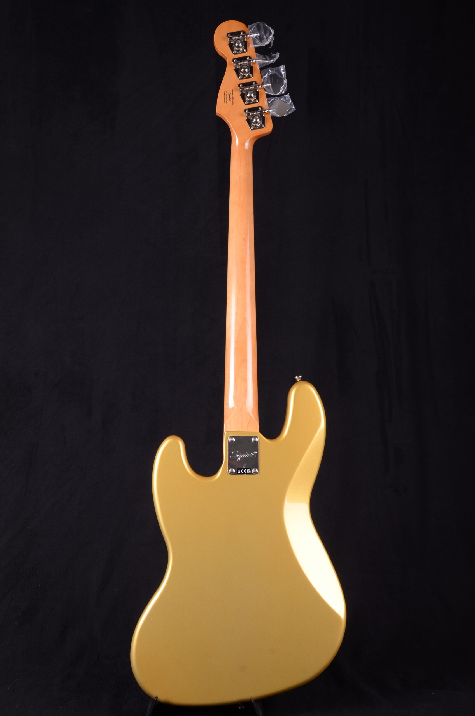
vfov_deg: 46.5
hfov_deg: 31.8
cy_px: 358
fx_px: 835
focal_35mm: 42
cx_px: 238
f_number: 13
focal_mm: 28
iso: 200
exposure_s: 1/200
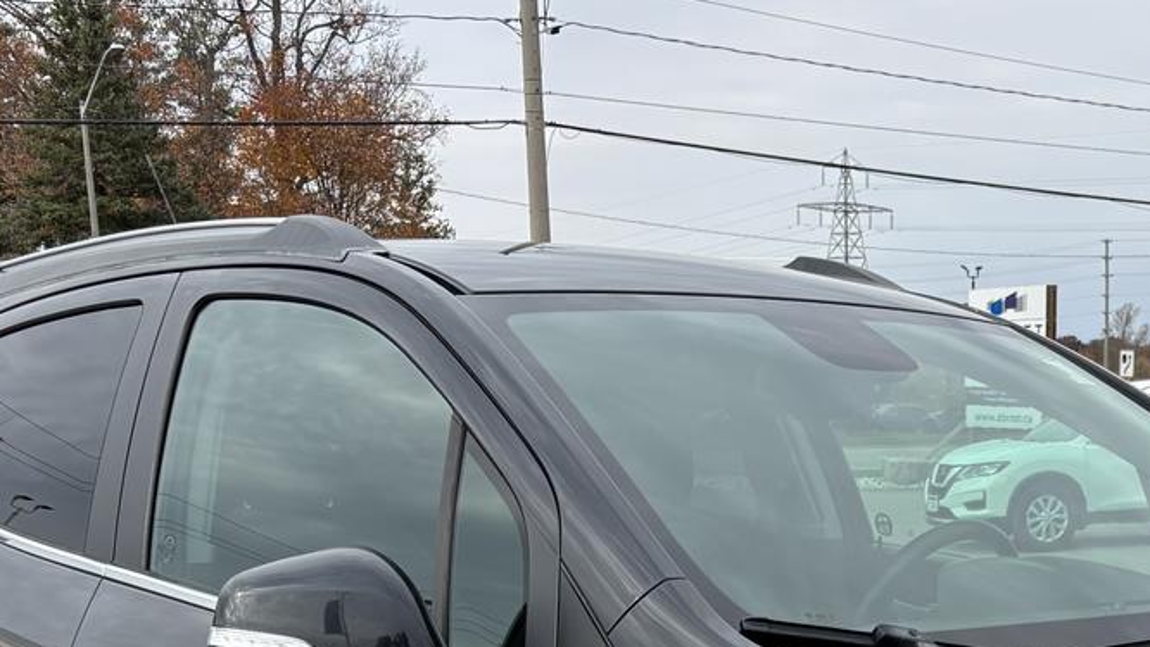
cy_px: 1002
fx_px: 2074
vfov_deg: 16.1
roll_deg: +0.0
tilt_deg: -17.2
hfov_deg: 30.5
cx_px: 843
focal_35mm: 68
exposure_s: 1/1115
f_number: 1.6
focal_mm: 5.96
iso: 50
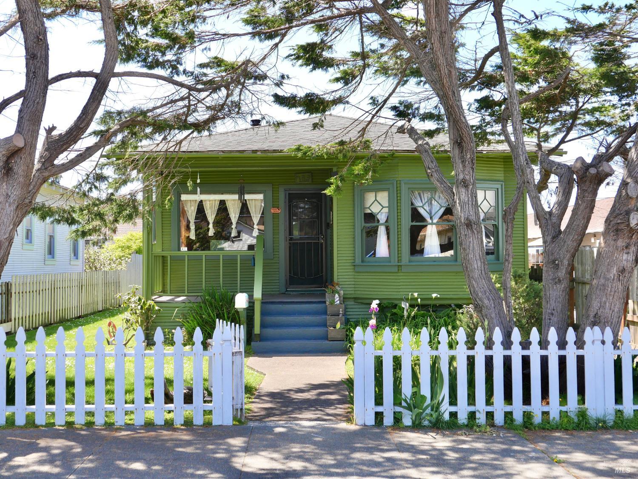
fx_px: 756
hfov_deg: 45.8
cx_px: 319
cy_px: 240
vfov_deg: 35.1
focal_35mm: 41
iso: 200
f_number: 5.6
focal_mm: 18.6
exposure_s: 1/160
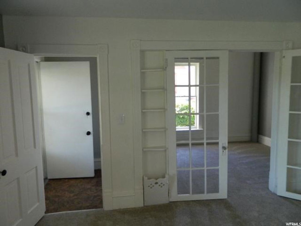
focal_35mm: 25
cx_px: 150
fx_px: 217
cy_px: 113
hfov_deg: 69.4
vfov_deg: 54.9
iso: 400
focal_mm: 4.5
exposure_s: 1/100
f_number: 3.1
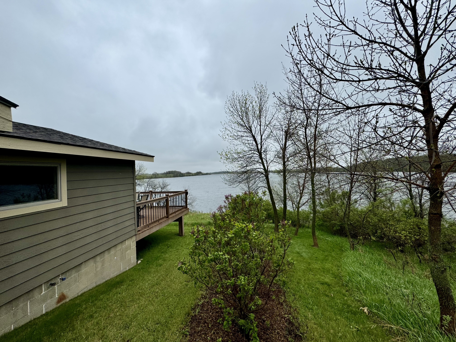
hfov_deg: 102.1
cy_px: 171
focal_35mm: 14
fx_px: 184
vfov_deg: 85.7
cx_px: 228
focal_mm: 2.22
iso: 50
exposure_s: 1/2273
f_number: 2.2
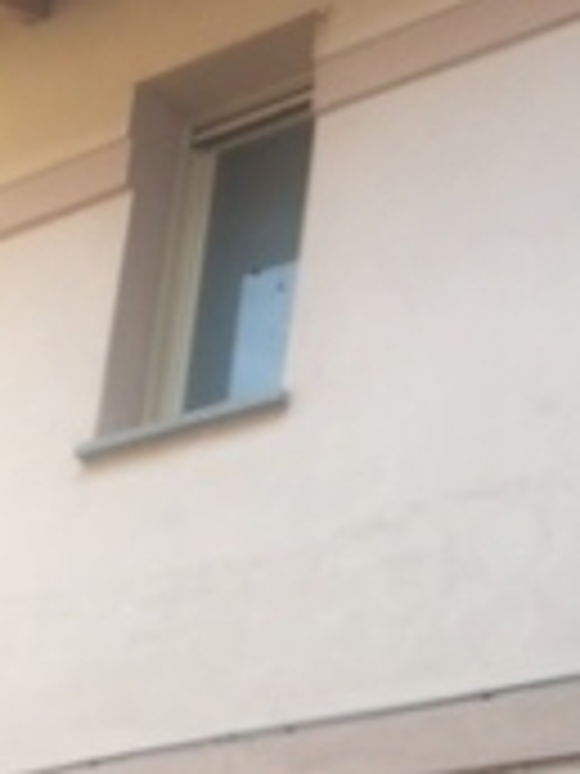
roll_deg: -6.3
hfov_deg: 14.3
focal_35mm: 101
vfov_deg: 18.6
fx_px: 2256
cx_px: 670
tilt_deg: +12.6
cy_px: 891
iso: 32
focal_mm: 4.15
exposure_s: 1/235
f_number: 2.2
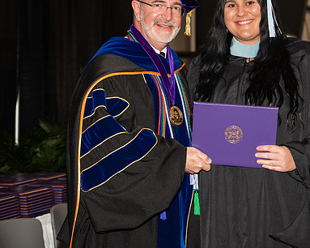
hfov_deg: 17.3
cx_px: 202
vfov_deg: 13.9
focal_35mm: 111
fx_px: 1018
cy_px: 92
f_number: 5.6
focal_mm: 78
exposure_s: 1/200
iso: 1000
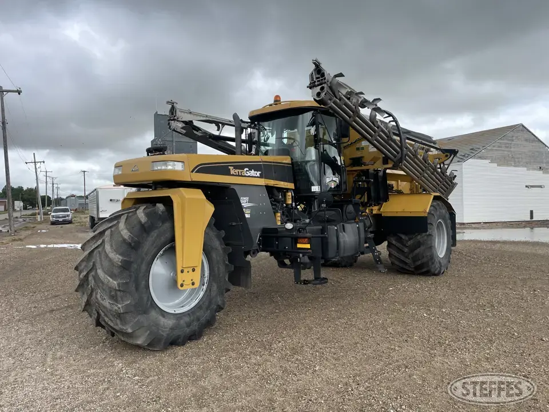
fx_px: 412
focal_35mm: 26
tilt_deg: +0.3
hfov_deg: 67.3
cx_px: 274
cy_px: 206
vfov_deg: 53.1
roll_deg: -0.3
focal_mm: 4.2
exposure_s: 1/1949
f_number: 1.6
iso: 32
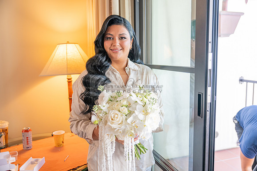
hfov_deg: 57.2
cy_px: 86
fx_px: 236
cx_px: 128
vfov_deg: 40.0
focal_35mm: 33
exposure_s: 1/200
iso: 400
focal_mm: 33
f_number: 2.8
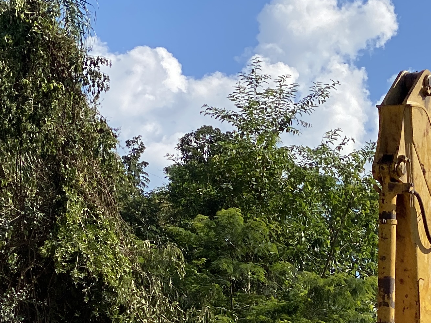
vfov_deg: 9.1
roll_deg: -3.5
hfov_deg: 12.2
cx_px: 469
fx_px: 1980
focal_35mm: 159
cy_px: 456
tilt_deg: +6.4
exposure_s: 1/1229
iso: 20
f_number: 2
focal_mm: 6
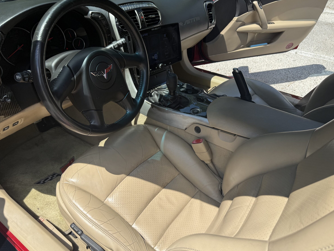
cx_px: 169
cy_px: 127
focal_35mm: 26
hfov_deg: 67.3
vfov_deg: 53.1
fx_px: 251
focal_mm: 6.76
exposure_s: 1/2907
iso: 80
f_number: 1.78
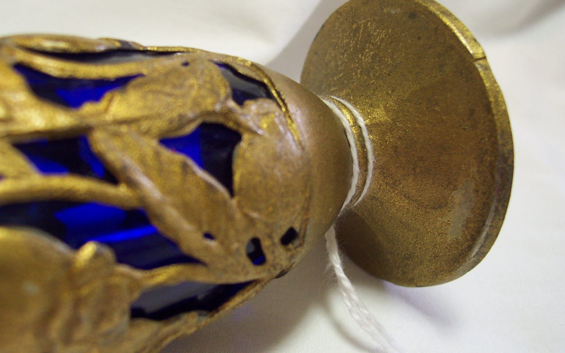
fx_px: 616
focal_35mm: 40
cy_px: 172
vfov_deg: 32.0
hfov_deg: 49.3
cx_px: 284
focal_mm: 5.6
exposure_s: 1/30
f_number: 2.8
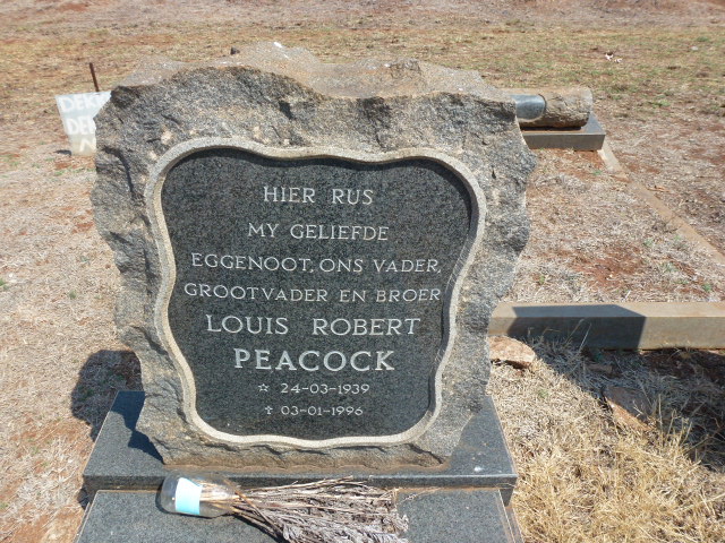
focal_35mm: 26
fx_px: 545
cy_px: 272
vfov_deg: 53.1
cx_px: 362
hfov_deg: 67.3
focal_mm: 4.7
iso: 100
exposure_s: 1/640
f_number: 4
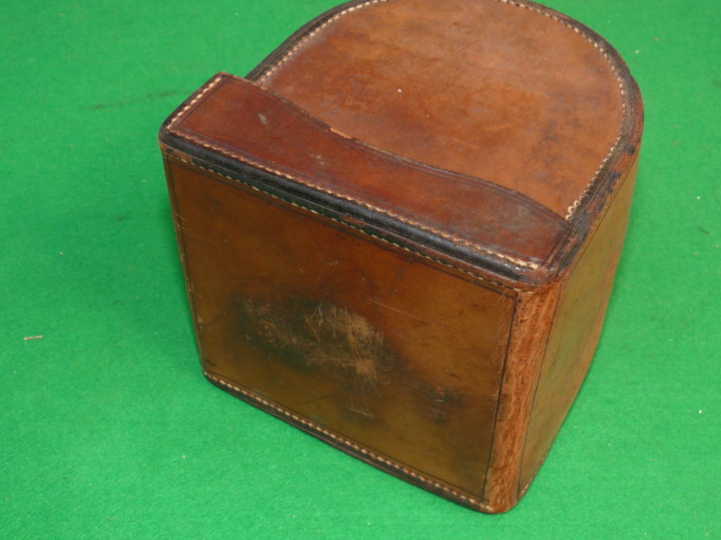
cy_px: 242
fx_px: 979
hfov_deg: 40.4
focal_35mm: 47
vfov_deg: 30.8
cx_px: 372
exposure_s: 1/30
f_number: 4
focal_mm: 6.9
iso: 100
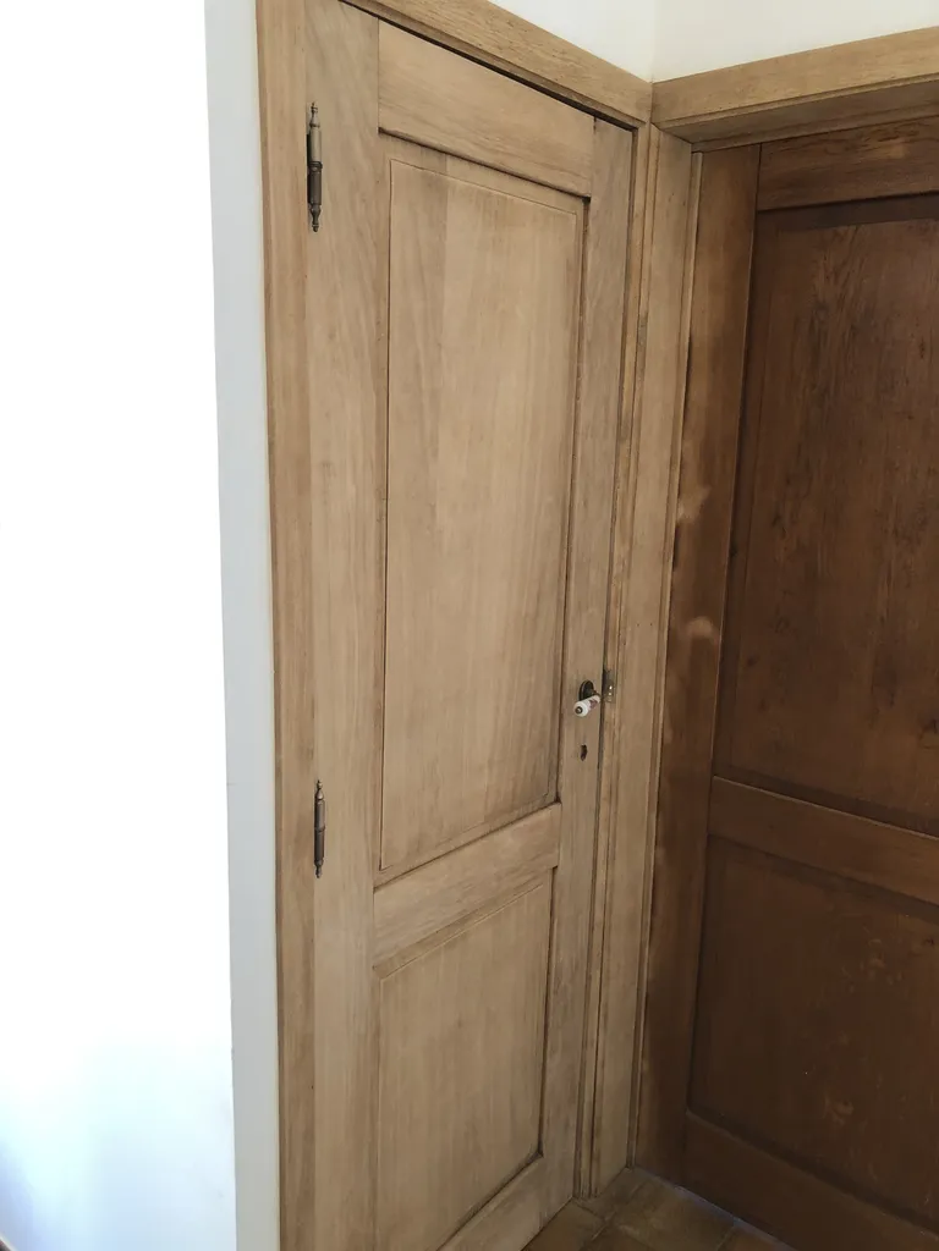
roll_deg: +0.5
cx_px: 470
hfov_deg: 49.7
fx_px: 1013
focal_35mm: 28
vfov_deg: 63.4
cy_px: 626
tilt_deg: -12.6
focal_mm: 3.99
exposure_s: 1/24
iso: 32
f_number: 1.8
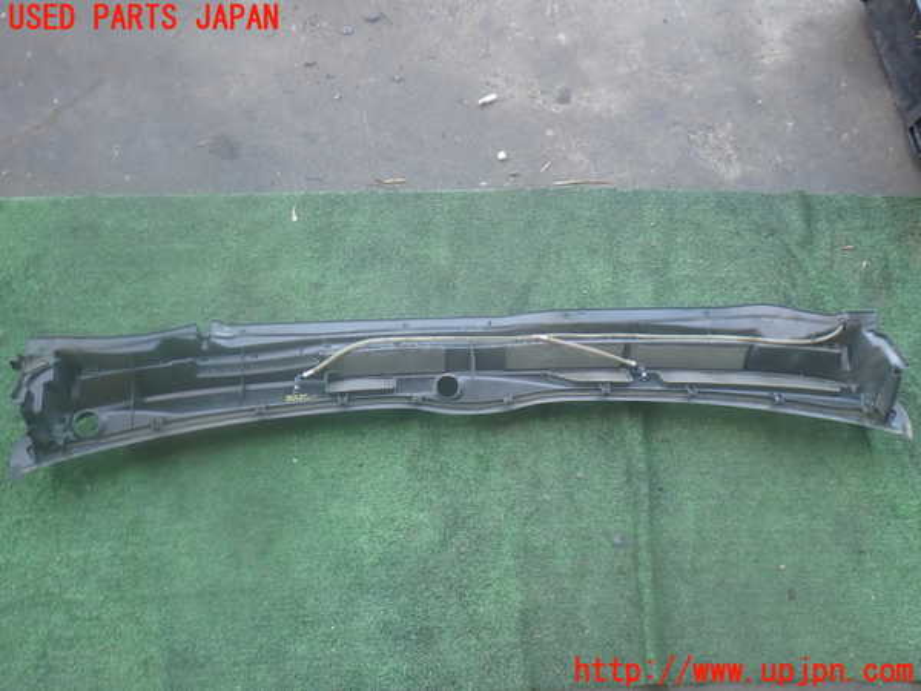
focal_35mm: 30
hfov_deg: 60.0
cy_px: 346
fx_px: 798
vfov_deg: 46.8
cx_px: 460
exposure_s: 1/60
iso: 160
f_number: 2.3
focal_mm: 5.4
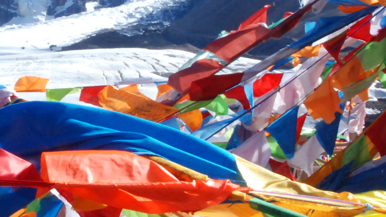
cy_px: 60
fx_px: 921
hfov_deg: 23.4
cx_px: 89
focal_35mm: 90
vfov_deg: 13.4
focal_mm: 18
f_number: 22
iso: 800
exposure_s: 1/200
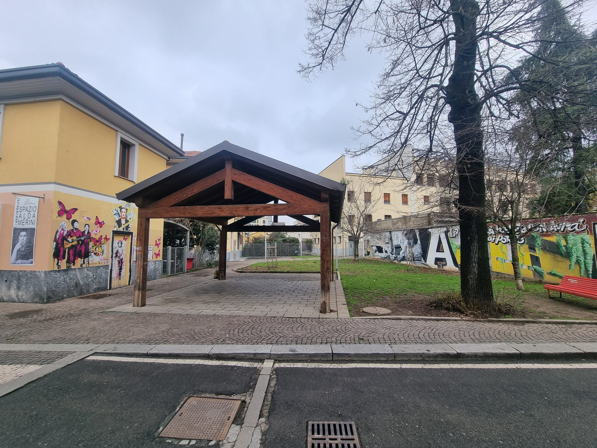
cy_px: 224
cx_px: 298
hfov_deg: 106.2
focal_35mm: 13
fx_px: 224
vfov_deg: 89.9
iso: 50
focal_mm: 2.2
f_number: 2.2
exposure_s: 1/416
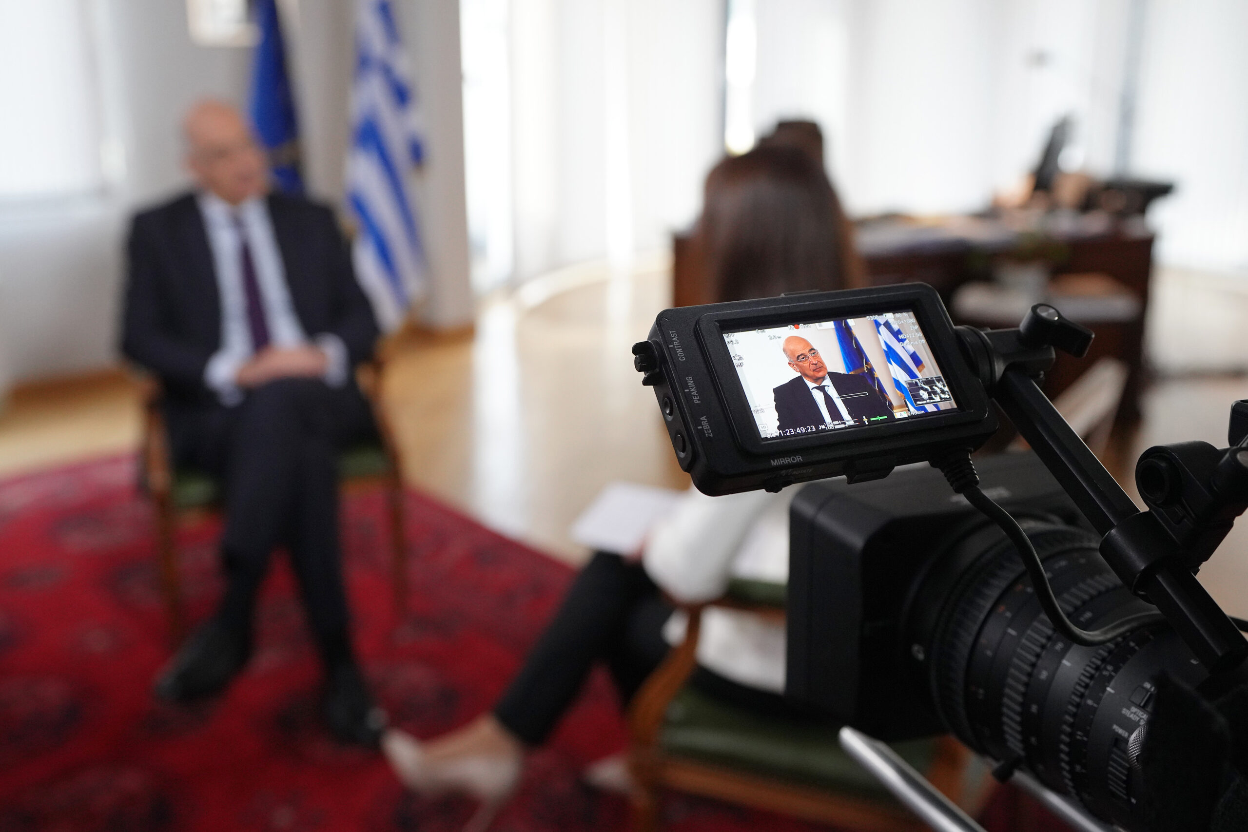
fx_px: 1075
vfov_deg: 42.3
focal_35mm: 31
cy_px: 416
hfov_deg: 60.3
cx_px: 624
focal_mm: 31
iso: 2000
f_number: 3.5
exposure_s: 1/200
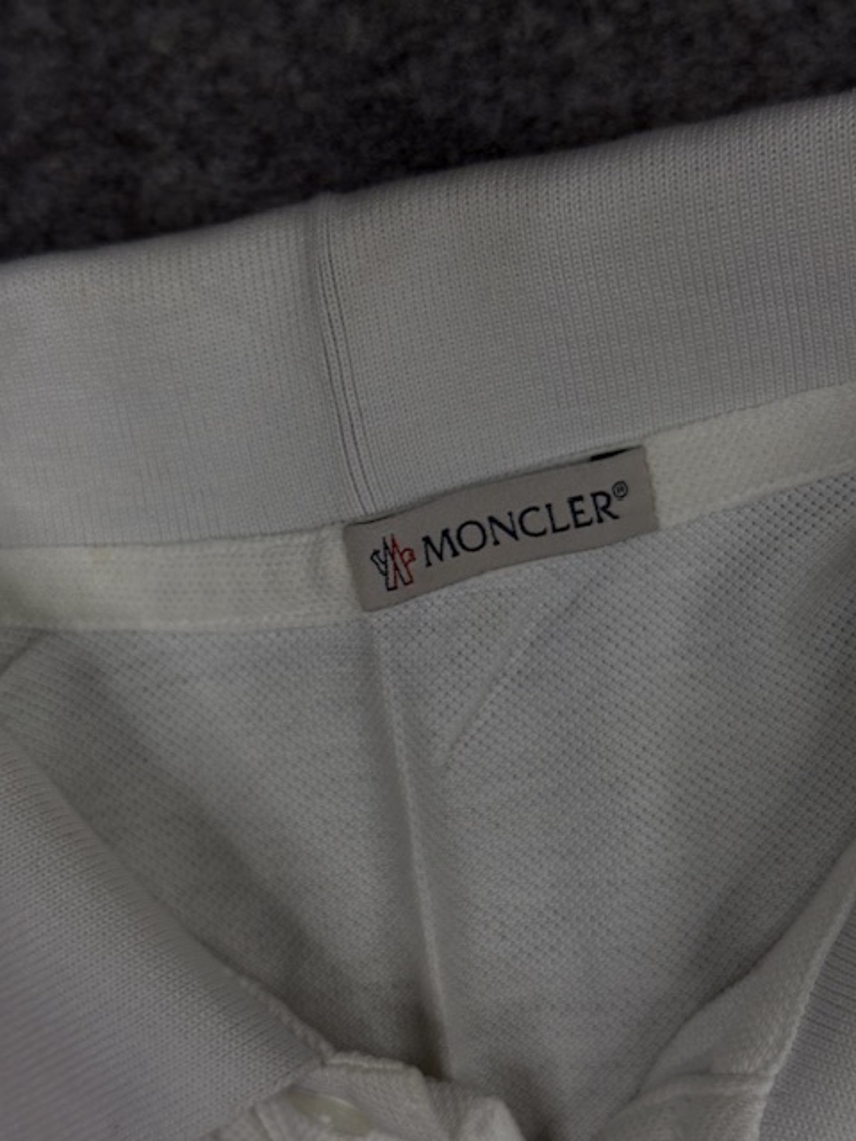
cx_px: 428
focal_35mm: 48
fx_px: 1583
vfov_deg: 39.7
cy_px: 570
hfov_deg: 30.3
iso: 64
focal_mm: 6.76
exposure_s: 1/769
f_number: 1.78
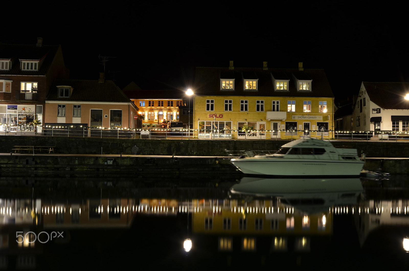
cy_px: 136
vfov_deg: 43.4
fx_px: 340
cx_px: 204
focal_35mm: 30
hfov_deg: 62.0
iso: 250
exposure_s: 15
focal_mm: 20
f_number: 9
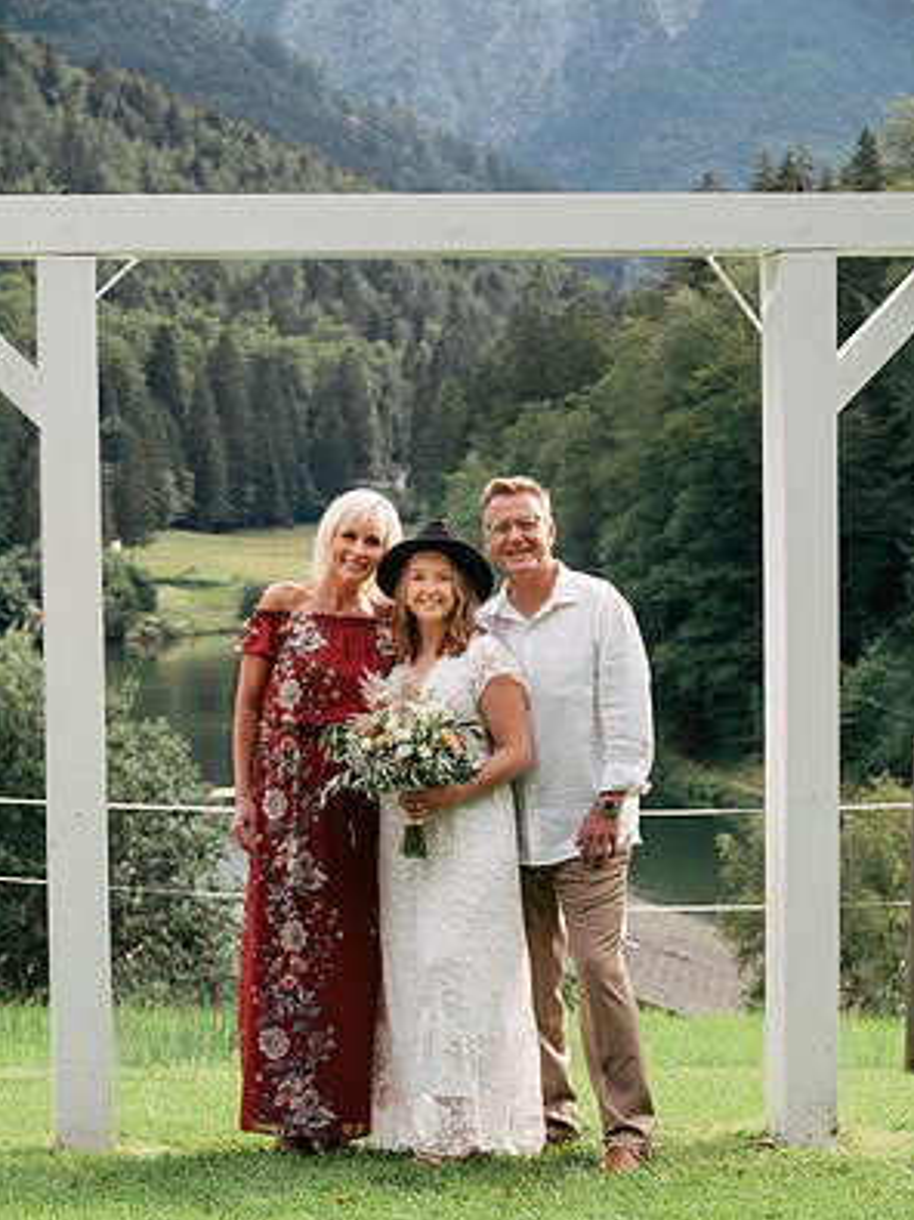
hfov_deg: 14.2
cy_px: 664
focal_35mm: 104
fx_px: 3663
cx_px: 459
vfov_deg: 18.9
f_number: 8
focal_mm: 95
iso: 500
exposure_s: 1/250
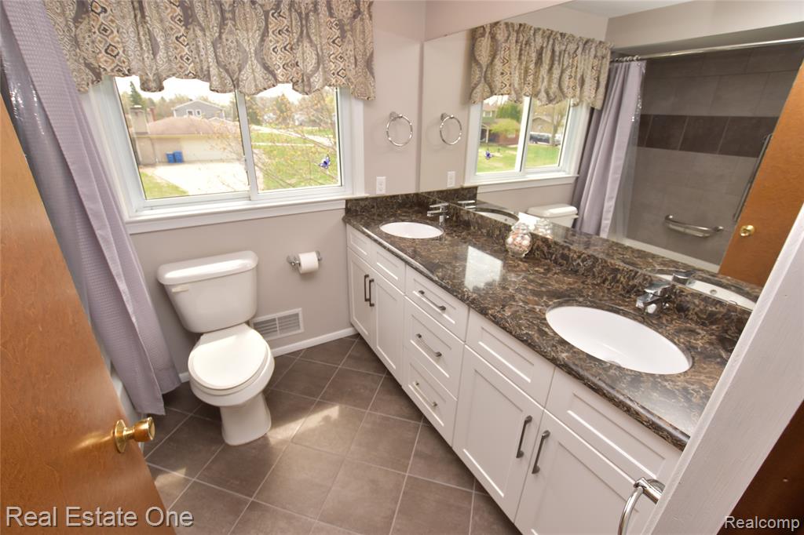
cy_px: 268
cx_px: 402
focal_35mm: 15
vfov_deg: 77.3
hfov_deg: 100.4
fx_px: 335
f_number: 5.6
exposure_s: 1/125
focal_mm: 10
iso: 160
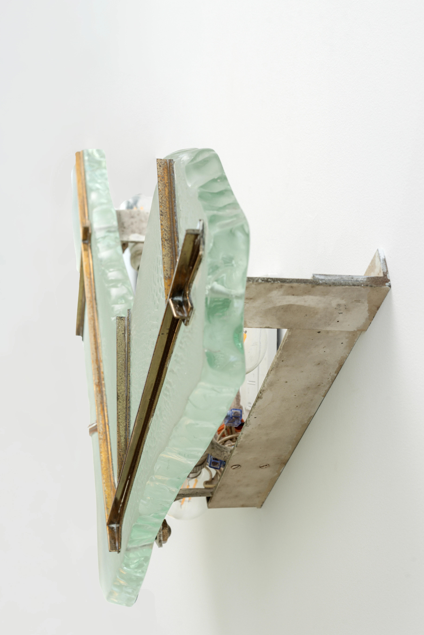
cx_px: 201
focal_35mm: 53
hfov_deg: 25.5
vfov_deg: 37.5
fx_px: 936
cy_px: 320
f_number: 11
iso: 250
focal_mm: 50
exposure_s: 1/25
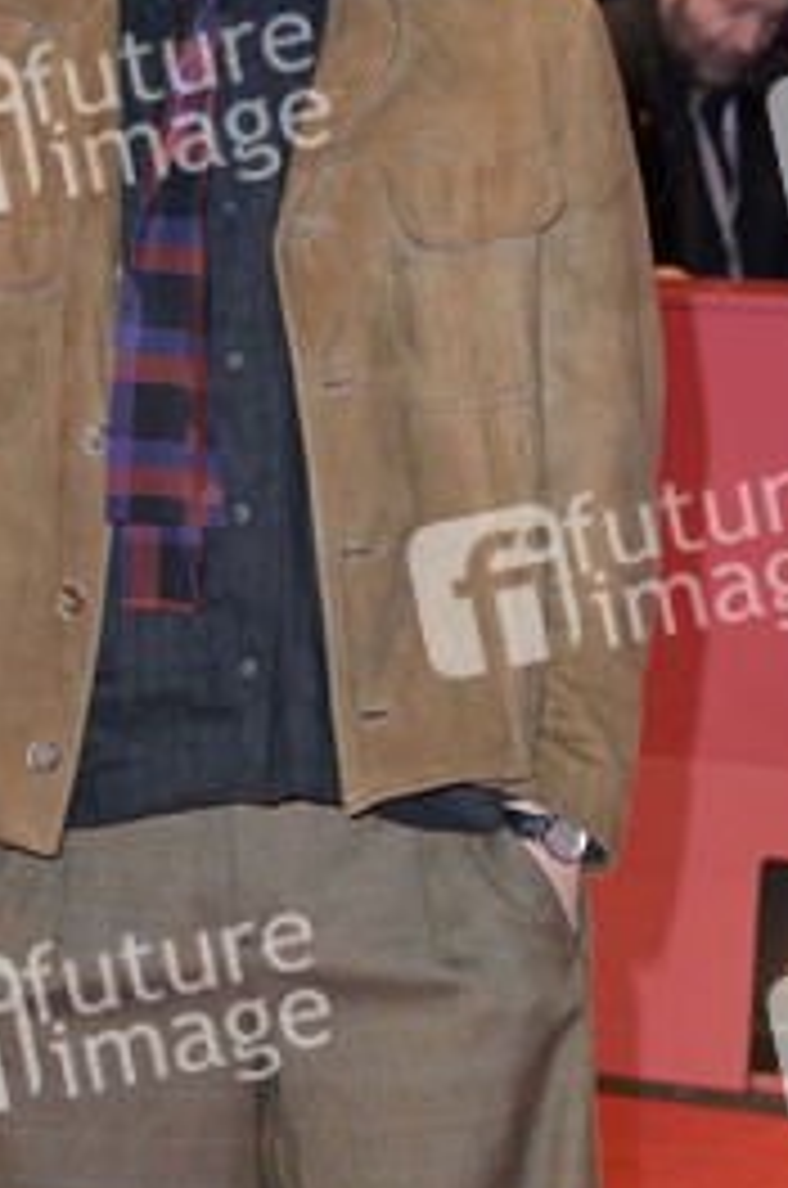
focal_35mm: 129
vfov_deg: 15.9
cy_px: 346
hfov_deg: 10.6
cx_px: 230
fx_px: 4252
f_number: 5.6
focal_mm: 85
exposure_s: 1/250
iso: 1250
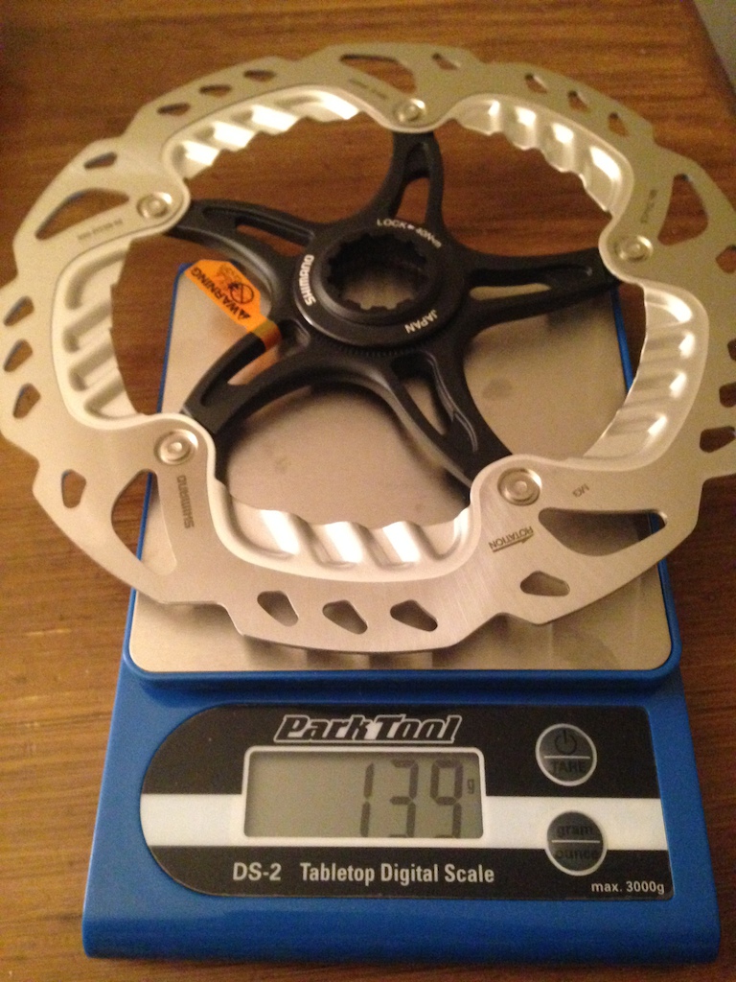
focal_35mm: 33
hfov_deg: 42.9
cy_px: 491
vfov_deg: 55.4
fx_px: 936
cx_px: 368
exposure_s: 1/15
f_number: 2.4
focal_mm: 4.12
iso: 800
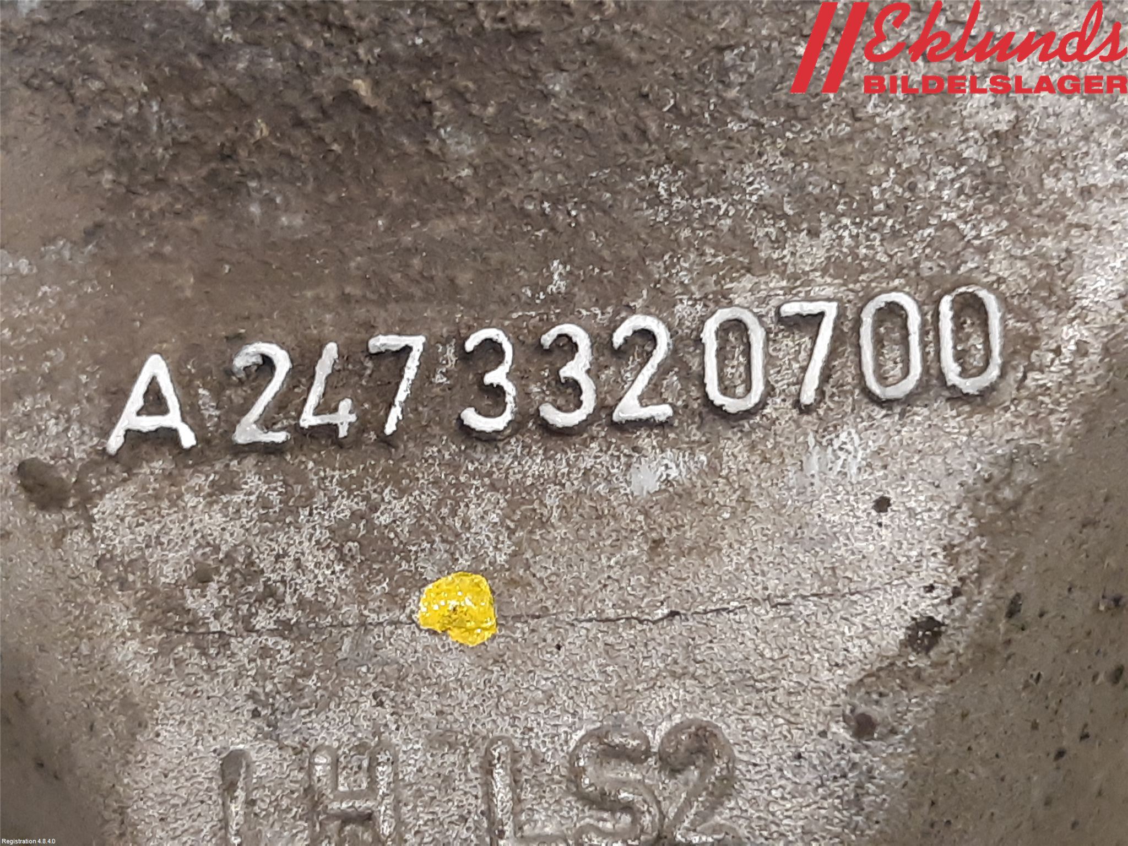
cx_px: 564
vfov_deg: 53.1
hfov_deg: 67.3
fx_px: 847
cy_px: 423
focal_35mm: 26
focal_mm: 3.93
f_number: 1.7
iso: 200
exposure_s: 1/50
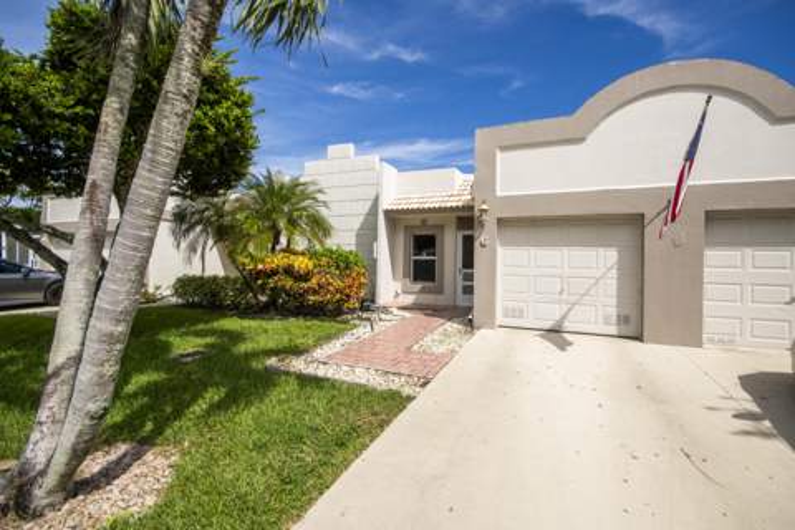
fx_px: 331
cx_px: 398
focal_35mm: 15
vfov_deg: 77.3
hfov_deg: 100.4
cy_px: 265
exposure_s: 1/800
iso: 100
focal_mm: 10
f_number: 8
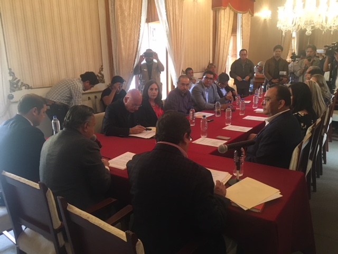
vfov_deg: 48.2
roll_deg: +0.1
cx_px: 169
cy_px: 127
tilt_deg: -13.7
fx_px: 283
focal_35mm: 29
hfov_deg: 61.7
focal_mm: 4.15
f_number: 2.2
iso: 160
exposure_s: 1/30
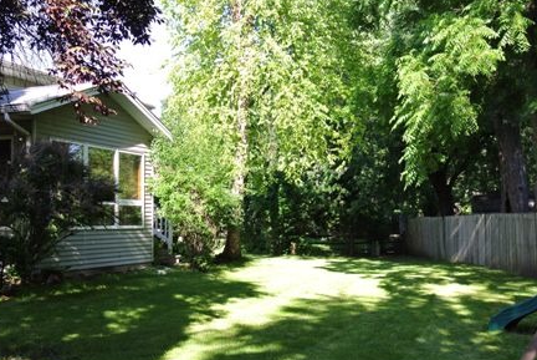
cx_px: 240
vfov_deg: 30.8
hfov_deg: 45.3
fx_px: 642
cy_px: 262
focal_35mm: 43
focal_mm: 11
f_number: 4
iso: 180
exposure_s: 1/250
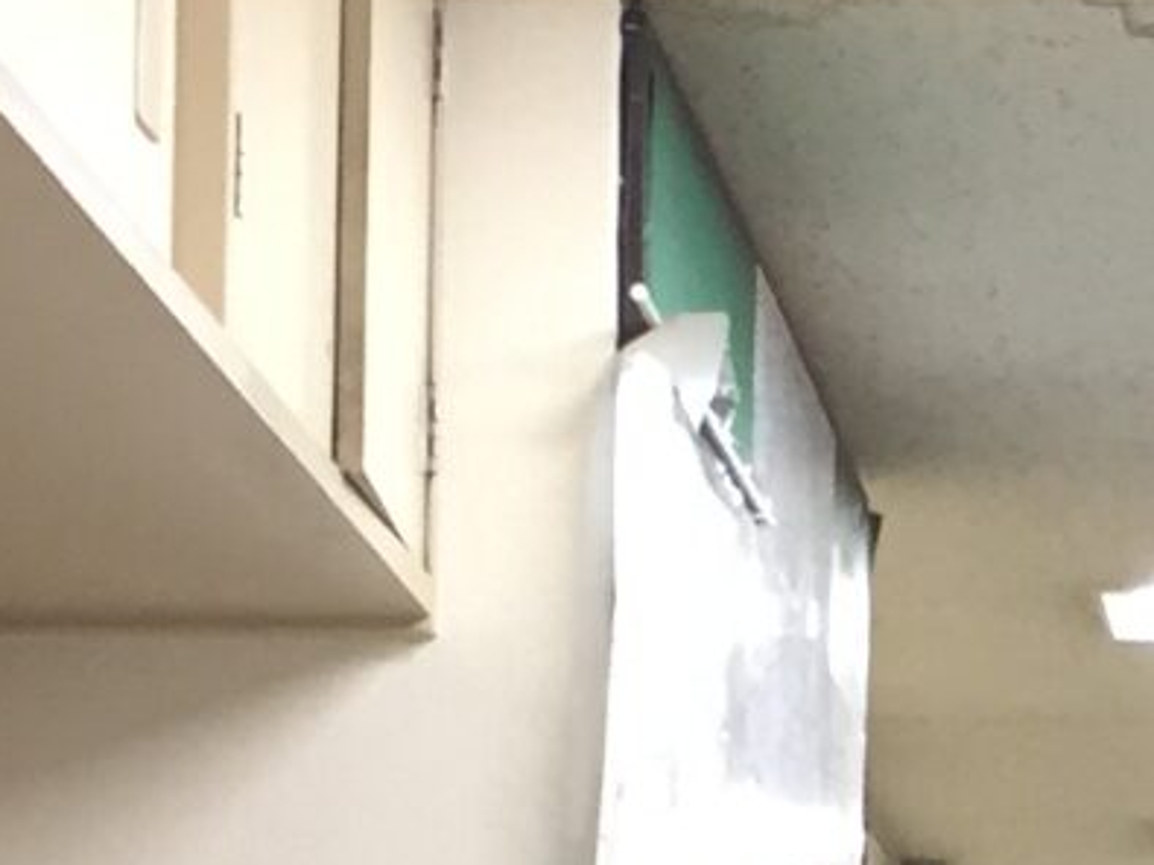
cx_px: 1391
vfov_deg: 7.7
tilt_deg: +4.3
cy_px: 1368
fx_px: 6265
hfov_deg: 10.4
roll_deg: +1.2
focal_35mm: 188
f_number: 2.2
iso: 80
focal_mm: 4.15
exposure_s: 1/30
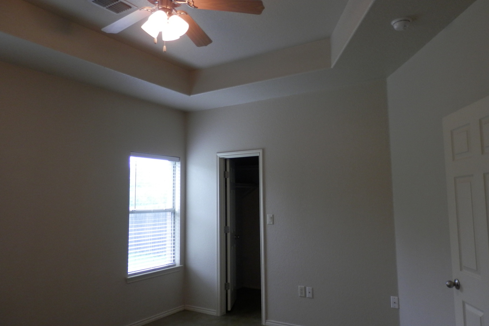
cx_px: 247
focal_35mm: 27
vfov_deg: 47.9
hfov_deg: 67.4
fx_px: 367
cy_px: 160
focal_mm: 4.5
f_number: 3
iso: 125
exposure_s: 1/30
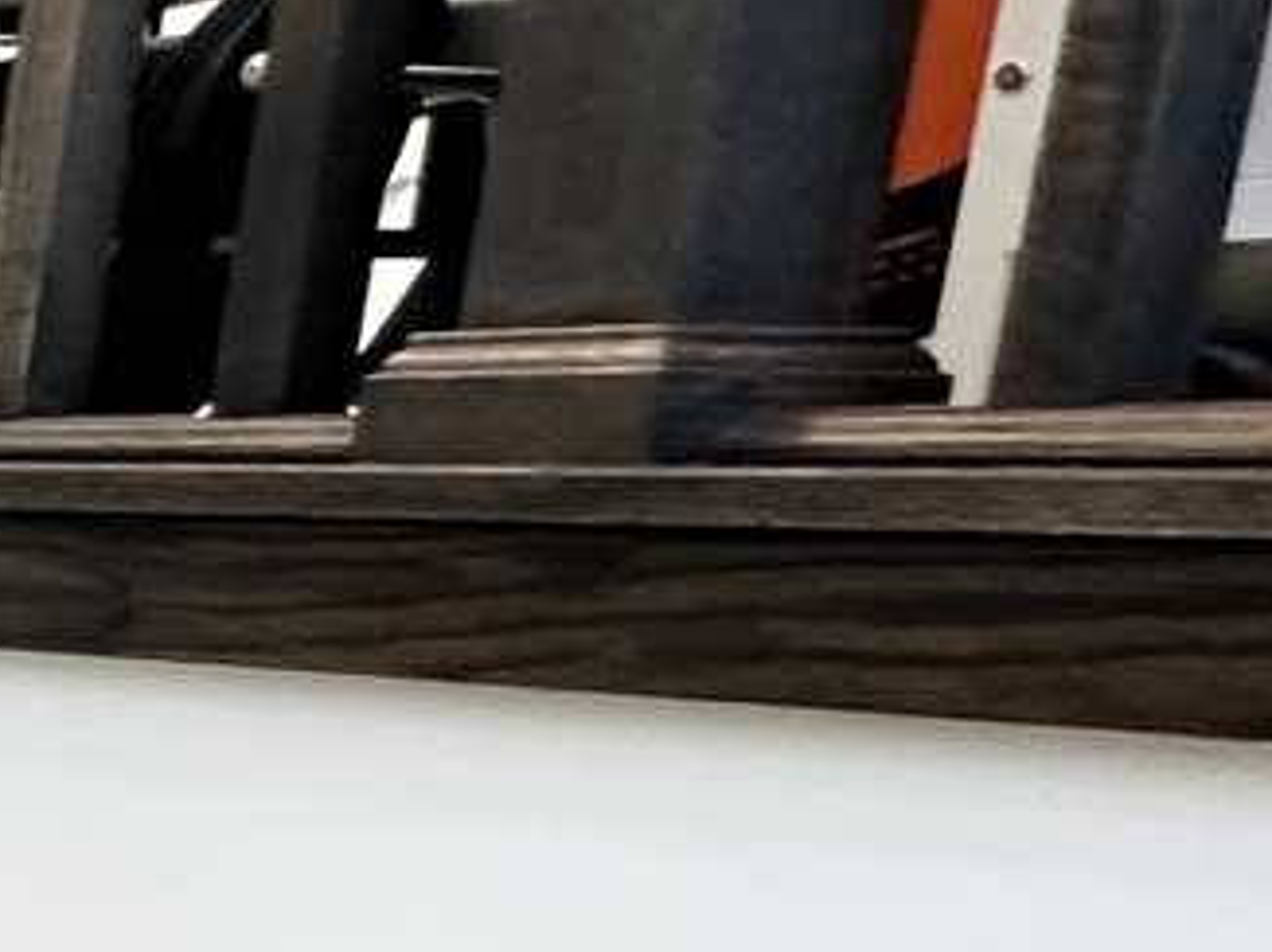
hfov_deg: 12.2
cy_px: 1092
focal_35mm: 88
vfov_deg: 16.2
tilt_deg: -11.2
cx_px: -2372
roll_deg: +0.4
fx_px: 3231
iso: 250
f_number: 2.2
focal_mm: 2.22
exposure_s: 1/60
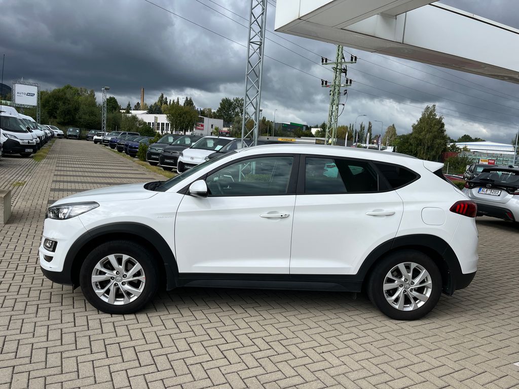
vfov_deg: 53.1
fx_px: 390
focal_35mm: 26
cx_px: 260
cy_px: 194
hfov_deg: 67.3
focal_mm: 5.1
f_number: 1.6
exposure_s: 1/3623
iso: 50
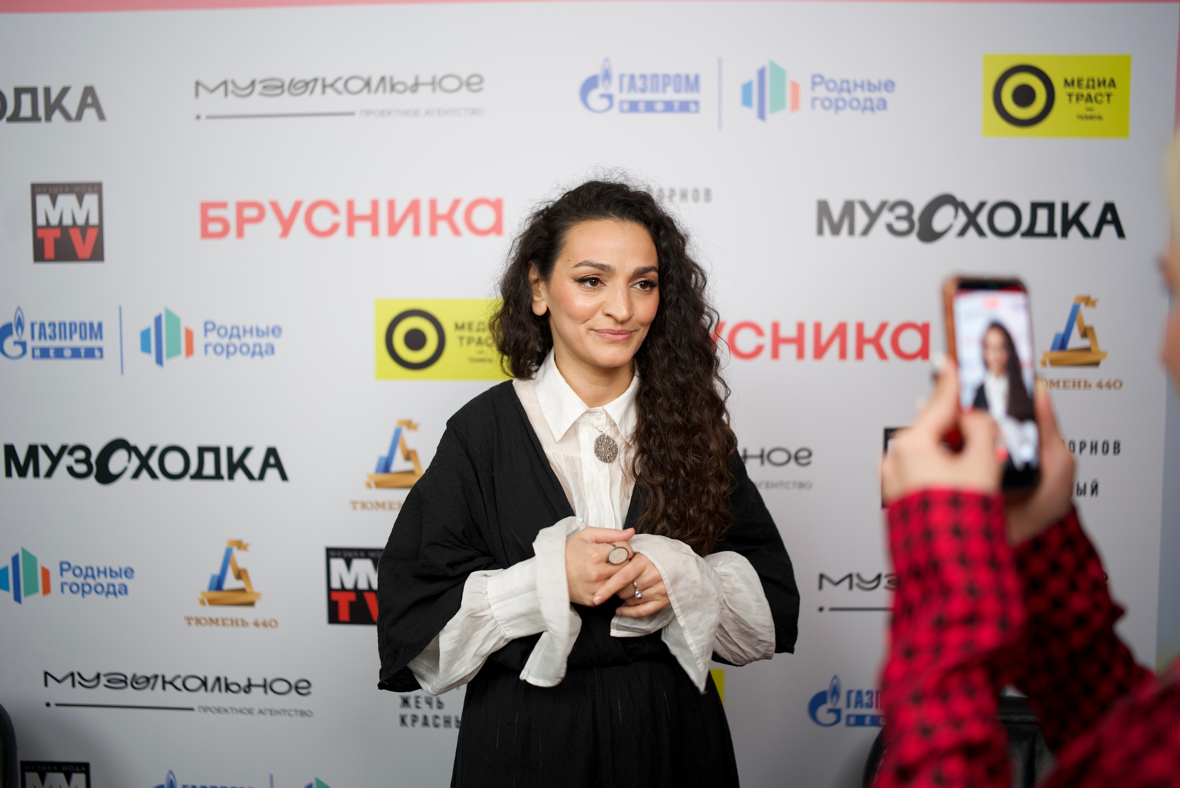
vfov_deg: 37.9
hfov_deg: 54.4
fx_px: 1148
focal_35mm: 35
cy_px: 394
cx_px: 590
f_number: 1.4
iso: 100
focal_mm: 35
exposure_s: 1/100
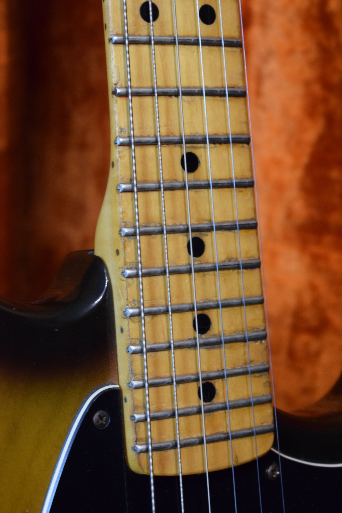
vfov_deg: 24.6
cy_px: 256
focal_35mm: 82
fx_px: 1176
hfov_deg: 16.6
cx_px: 171
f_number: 5.6
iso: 3200
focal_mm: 55
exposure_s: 1/50
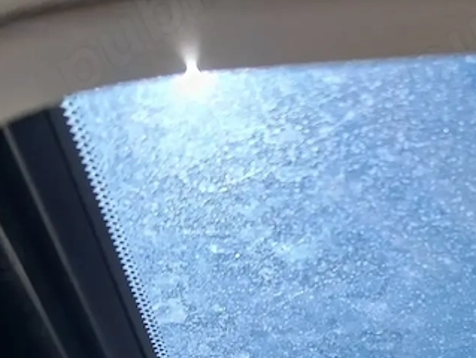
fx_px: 991
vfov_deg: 19.7
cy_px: 382
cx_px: 389
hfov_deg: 26.4
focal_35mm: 72
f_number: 1.8
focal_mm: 5.54
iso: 50
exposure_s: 1/576
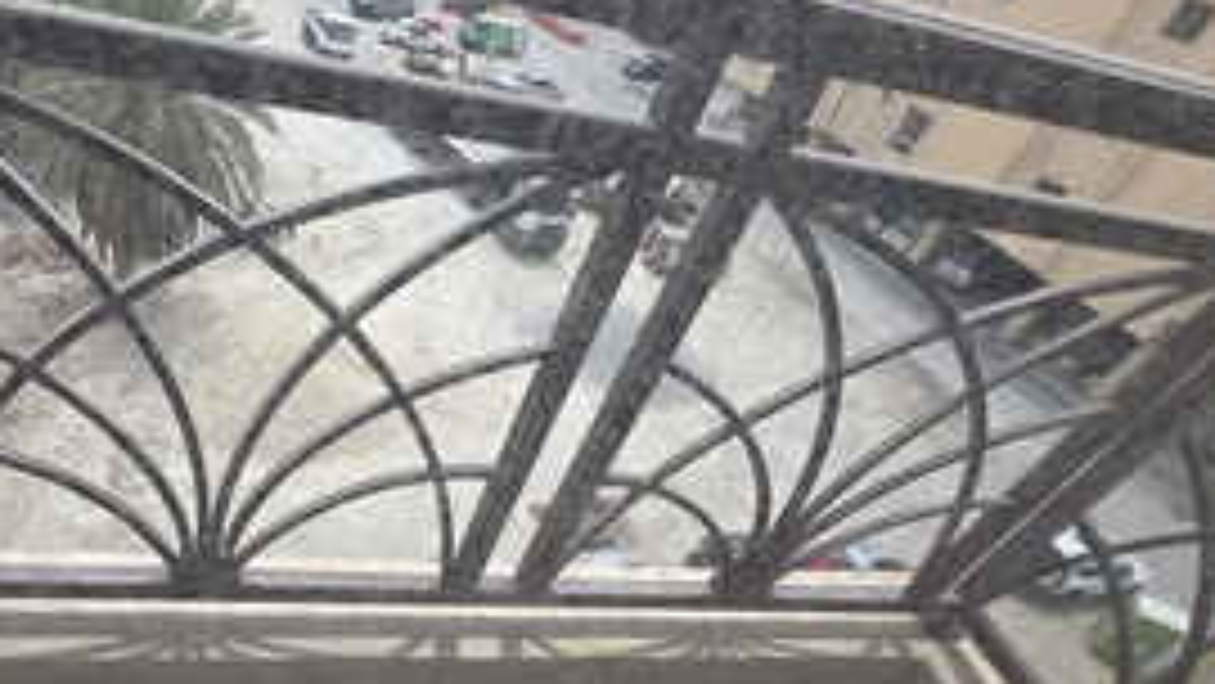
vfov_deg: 45.5
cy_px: 538
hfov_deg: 72.9
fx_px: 773
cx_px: 362
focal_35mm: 24
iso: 40
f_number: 1.9
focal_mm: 2.2
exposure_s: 1/1580
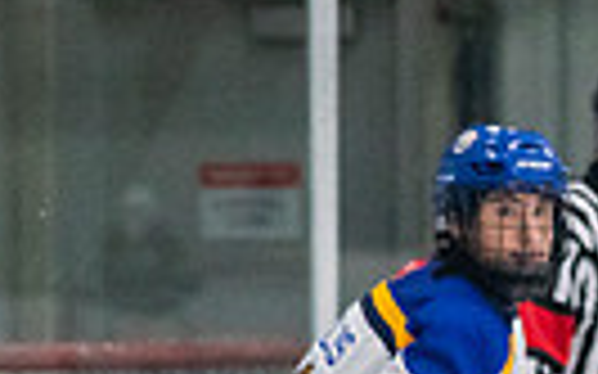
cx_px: -526
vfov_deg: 1.9
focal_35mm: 700
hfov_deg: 3.0
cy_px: 773
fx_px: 11403
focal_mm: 98
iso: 2000
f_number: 3.2
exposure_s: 1/640
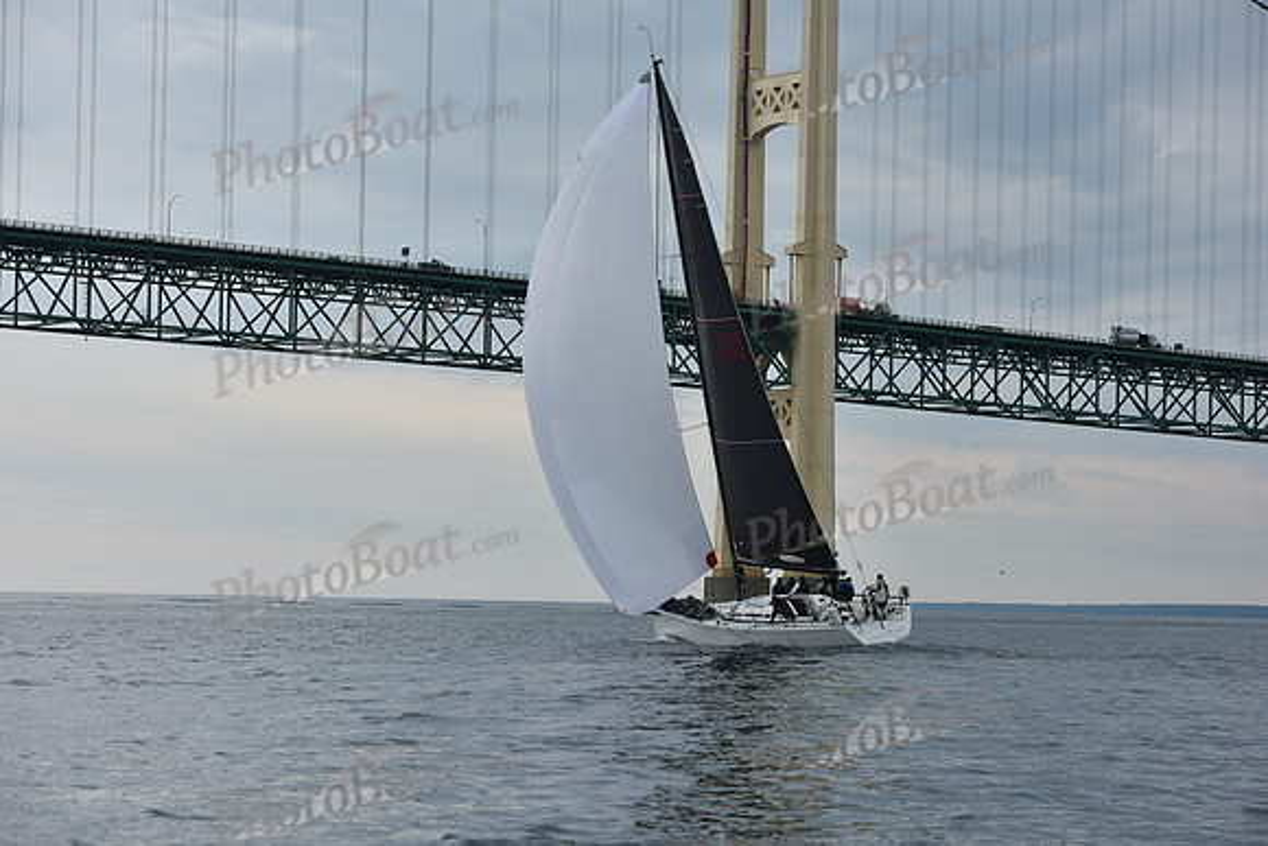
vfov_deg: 14.0
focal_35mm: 98
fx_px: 3452
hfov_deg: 20.8
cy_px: 423
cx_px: 634
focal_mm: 98
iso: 250
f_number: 5.6
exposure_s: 1/800
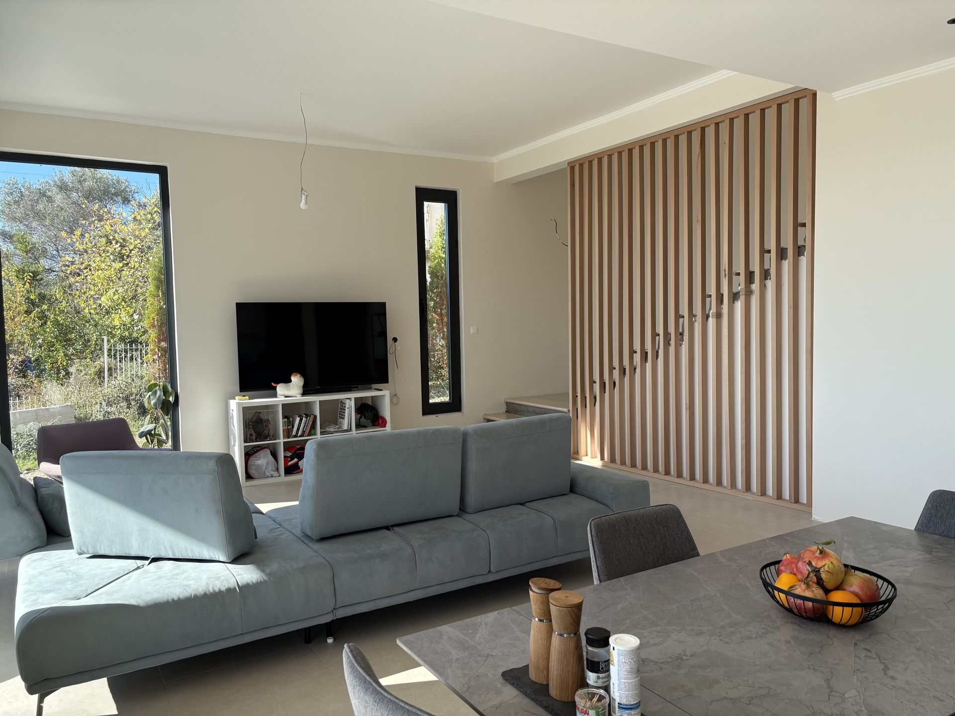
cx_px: 478
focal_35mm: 26
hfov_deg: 67.3
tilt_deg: -3.2
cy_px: 358
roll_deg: +1.4
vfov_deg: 53.1
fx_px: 717
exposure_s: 1/641
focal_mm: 5.96
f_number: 1.6
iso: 50
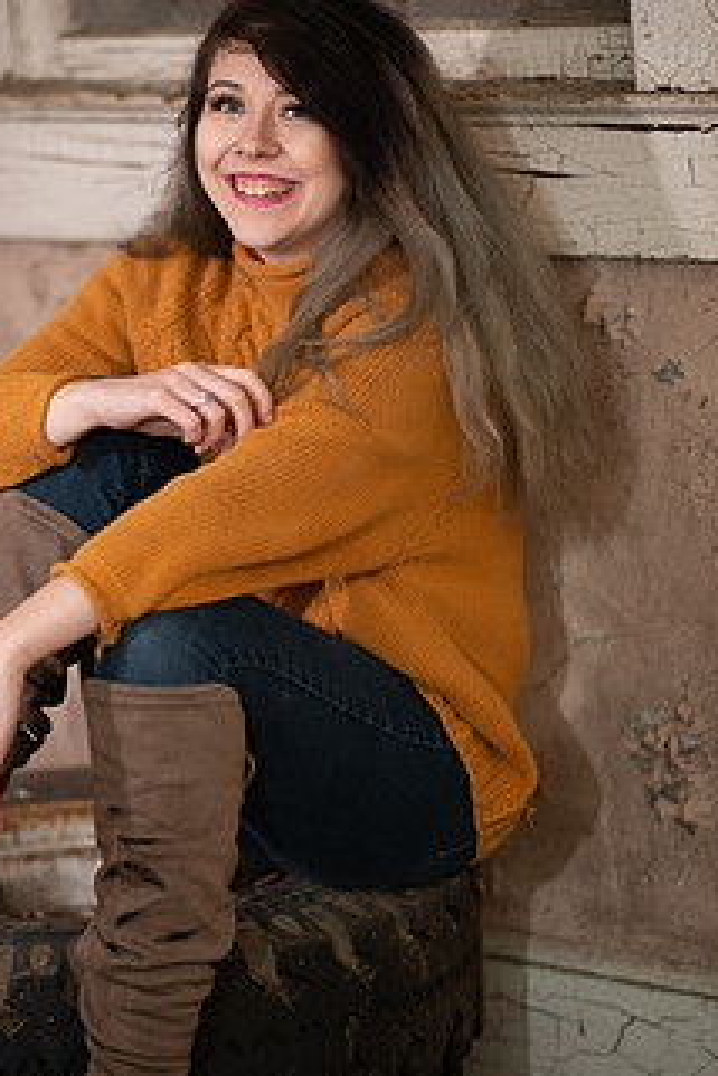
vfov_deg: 14.0
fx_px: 4397
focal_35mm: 147
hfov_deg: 9.3
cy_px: 540
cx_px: 235
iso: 320
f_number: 1.6
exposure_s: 1/800
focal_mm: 105
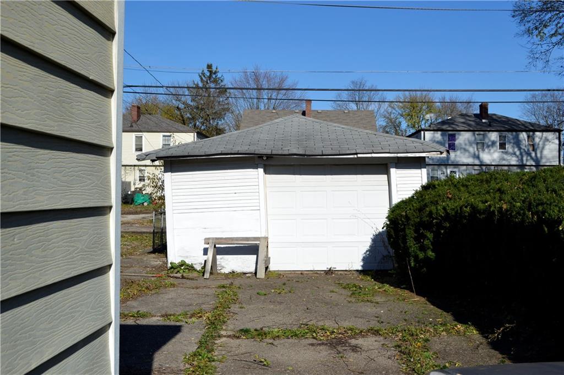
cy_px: 188
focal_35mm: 42
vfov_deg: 31.9
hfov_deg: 46.4
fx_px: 658
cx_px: 282
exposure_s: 1/400
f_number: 10
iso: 100
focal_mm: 28
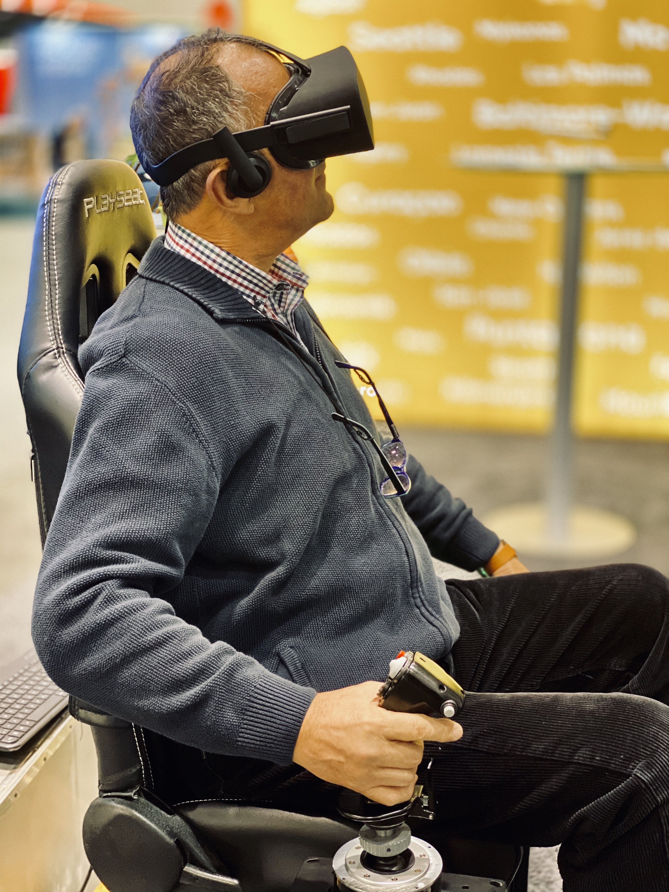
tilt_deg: -12.7
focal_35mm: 52
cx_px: 334
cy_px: 446
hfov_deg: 28.0
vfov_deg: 36.8
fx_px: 1340
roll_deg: -0.6
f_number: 2
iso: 250
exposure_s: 1/33
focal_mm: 6
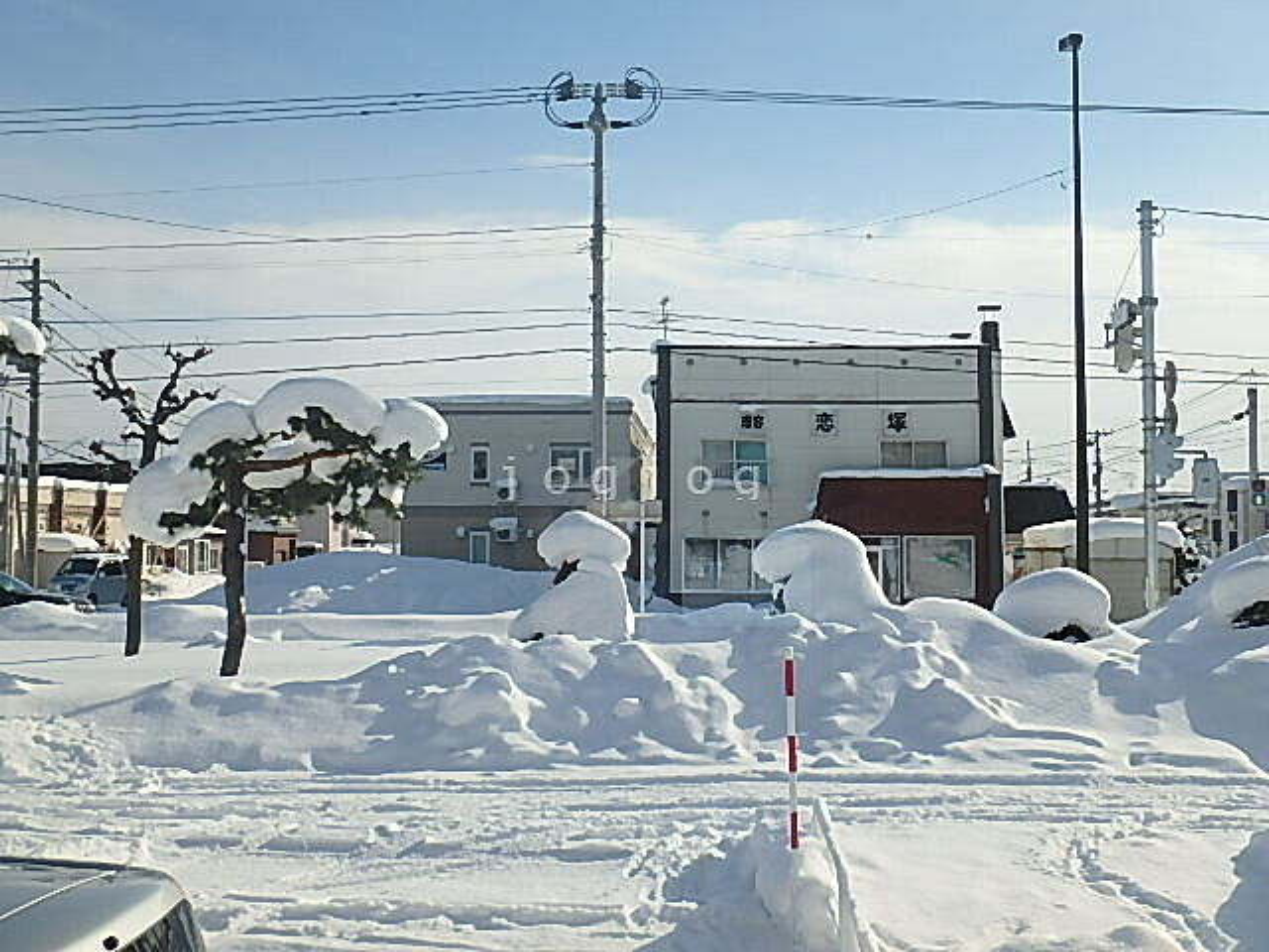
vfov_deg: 34.3
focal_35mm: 42
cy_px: 476
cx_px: 634
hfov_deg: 44.8
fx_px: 1540
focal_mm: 7.5
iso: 125
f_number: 5.2
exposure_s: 1/800
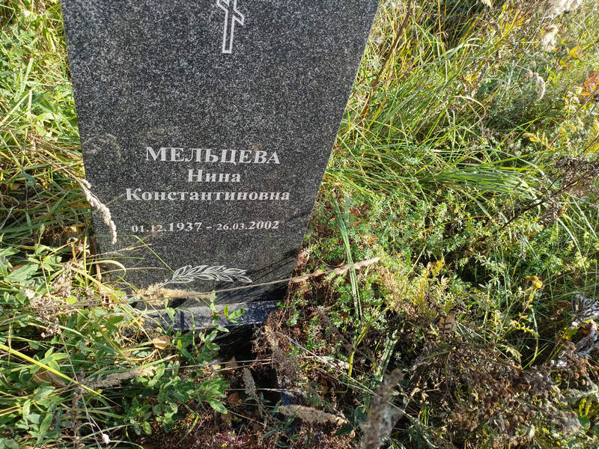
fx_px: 433
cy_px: 224
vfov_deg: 54.9
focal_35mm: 25
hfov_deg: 69.4
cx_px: 300
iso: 110
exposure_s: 1/311
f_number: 1.69
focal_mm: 4.76
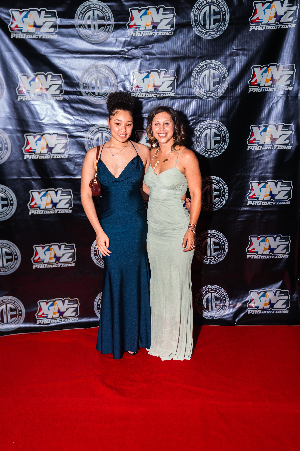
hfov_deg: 29.9
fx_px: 562
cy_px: 226
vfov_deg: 43.6
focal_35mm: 45
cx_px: 150
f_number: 2.8
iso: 1250
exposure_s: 1/320
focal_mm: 45
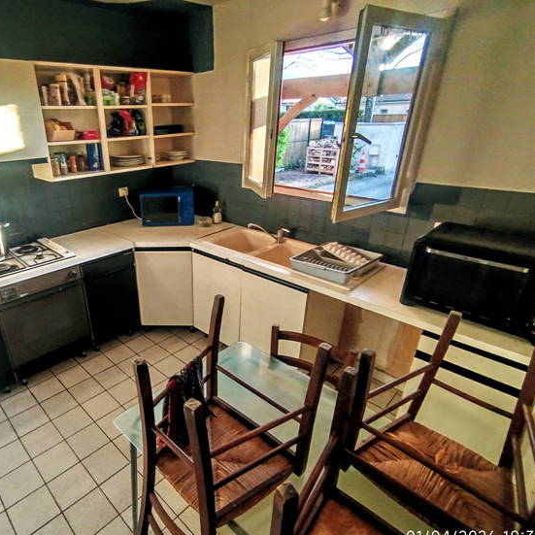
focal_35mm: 19
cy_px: 280
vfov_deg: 77.6
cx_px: 186
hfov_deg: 75.7
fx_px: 332
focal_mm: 1.65
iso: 64
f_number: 2.2
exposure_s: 1/50
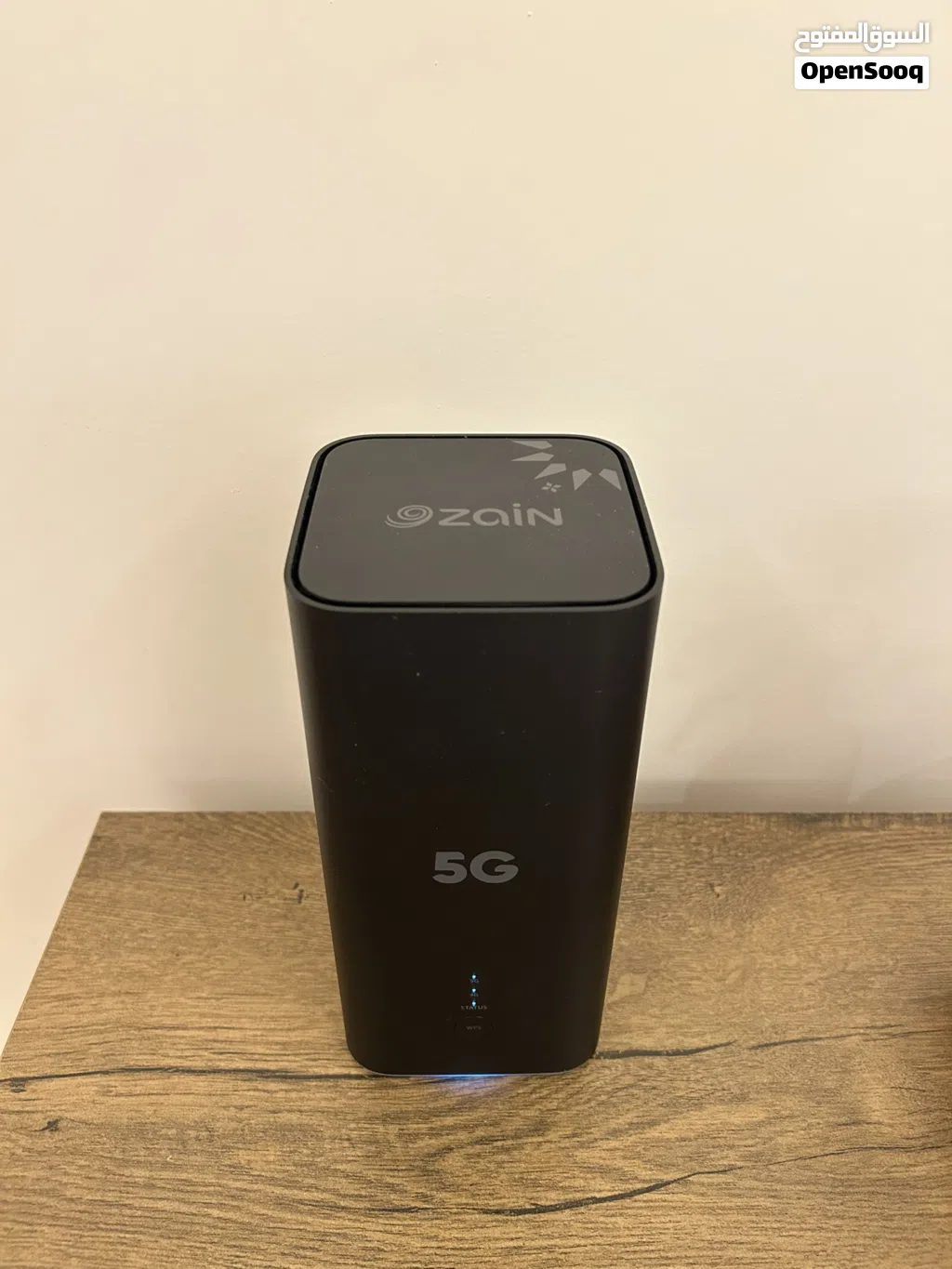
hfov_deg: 53.1
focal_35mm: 26
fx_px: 953
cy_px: 634
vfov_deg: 67.3
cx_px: 476
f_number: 1.5
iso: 500
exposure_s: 1/50
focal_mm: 5.7
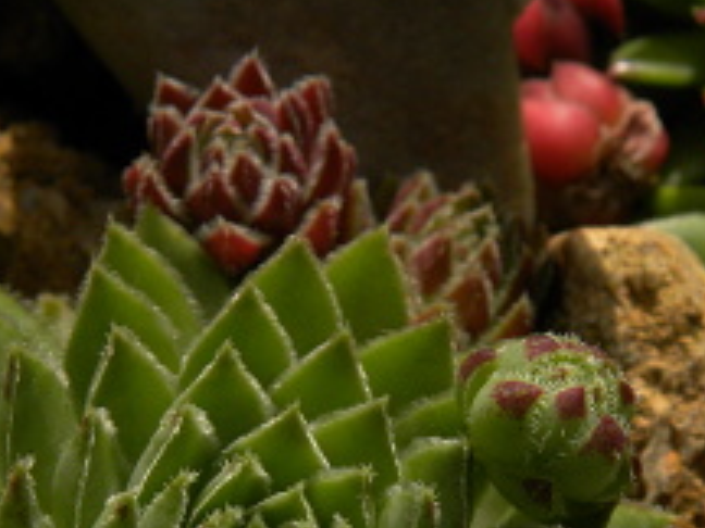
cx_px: 277
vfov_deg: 15.9
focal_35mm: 91
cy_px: 541
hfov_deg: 21.5
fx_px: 1853
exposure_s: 1/800
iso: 100
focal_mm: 7.3
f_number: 4.5
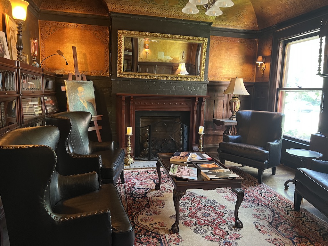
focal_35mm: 26
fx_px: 246
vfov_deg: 53.1
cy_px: 123
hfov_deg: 67.3
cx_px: 164
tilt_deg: -7.4
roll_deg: -1.3
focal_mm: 5.7
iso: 500
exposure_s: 1/60
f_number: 1.5
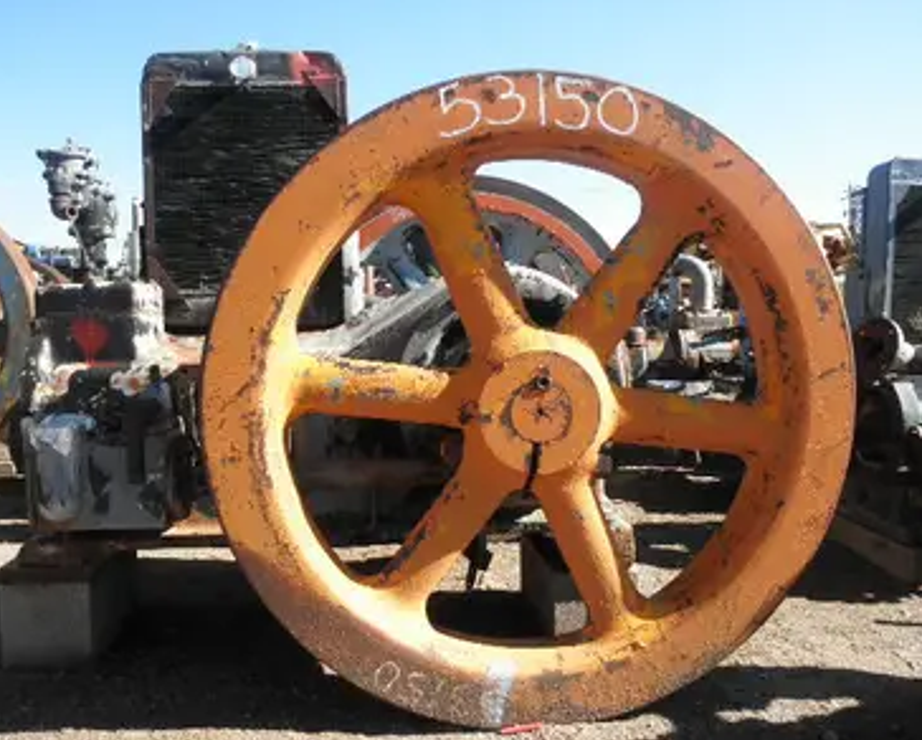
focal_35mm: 30
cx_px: 420
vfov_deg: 48.6
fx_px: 820
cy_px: 373
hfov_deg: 58.6
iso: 64
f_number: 3
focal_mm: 5
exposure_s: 1/400
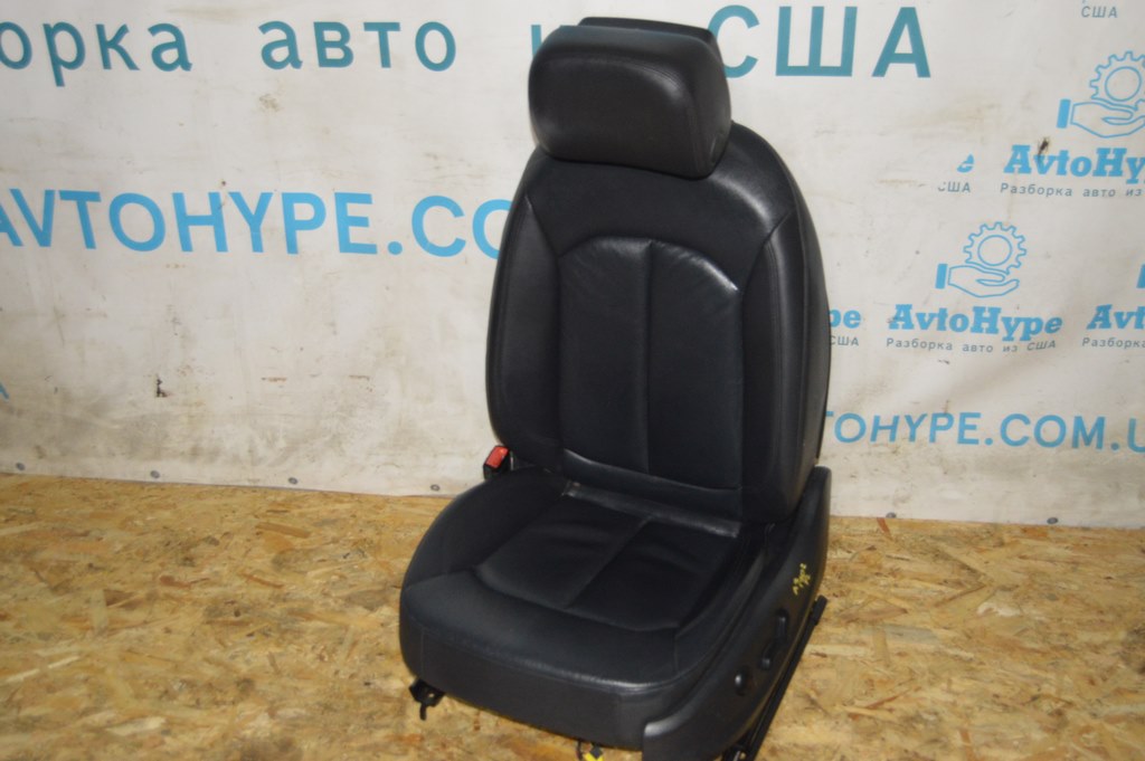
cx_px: 572
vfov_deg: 34.2
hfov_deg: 49.6
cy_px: 380
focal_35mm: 39
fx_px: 1239
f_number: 4
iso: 1600
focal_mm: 26
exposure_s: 1/60
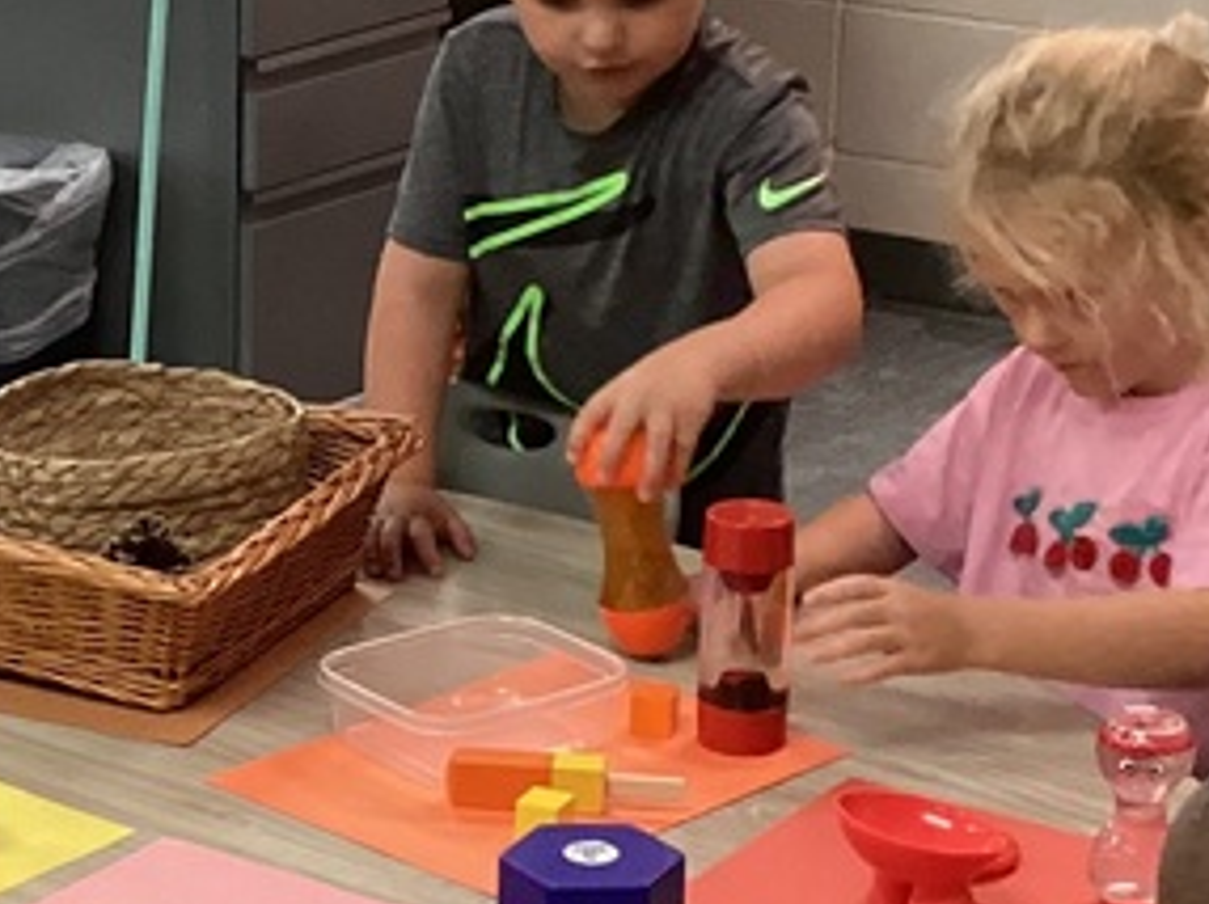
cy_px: 566
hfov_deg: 17.5
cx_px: 161
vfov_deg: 13.3
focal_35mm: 111
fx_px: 3874
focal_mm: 3.3
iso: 320
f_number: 2.4
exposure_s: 1/60
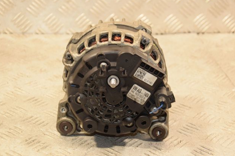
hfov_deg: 25.4
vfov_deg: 17.0
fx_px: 522
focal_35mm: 80
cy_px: 76
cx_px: 116
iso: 800
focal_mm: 52
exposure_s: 1/100
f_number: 5
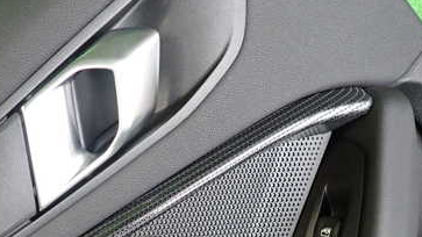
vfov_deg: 25.8
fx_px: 503
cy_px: 203
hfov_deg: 44.1
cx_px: 109
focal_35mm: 45
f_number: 2
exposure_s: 1/30
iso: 320
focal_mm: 4.5
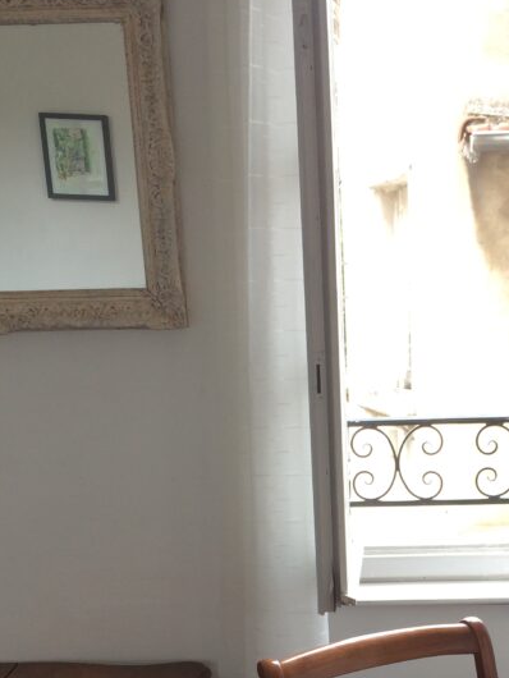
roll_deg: +2.2
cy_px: 597
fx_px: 1097
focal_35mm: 56
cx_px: 386
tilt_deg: -17.0
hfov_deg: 25.8
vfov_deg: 32.8
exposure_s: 1/100
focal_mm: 4.15
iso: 40
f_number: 2.2
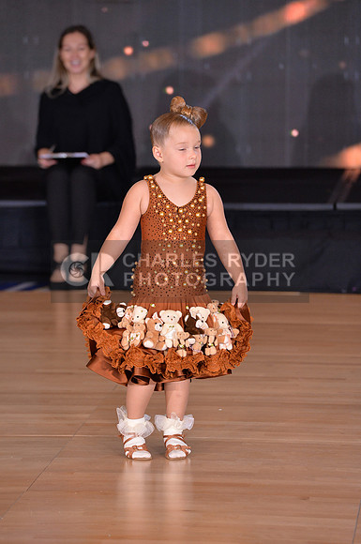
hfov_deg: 6.8
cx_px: 180
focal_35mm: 200
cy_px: 272
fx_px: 3017
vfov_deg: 10.3
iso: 1600
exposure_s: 1/250
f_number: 5
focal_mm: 200
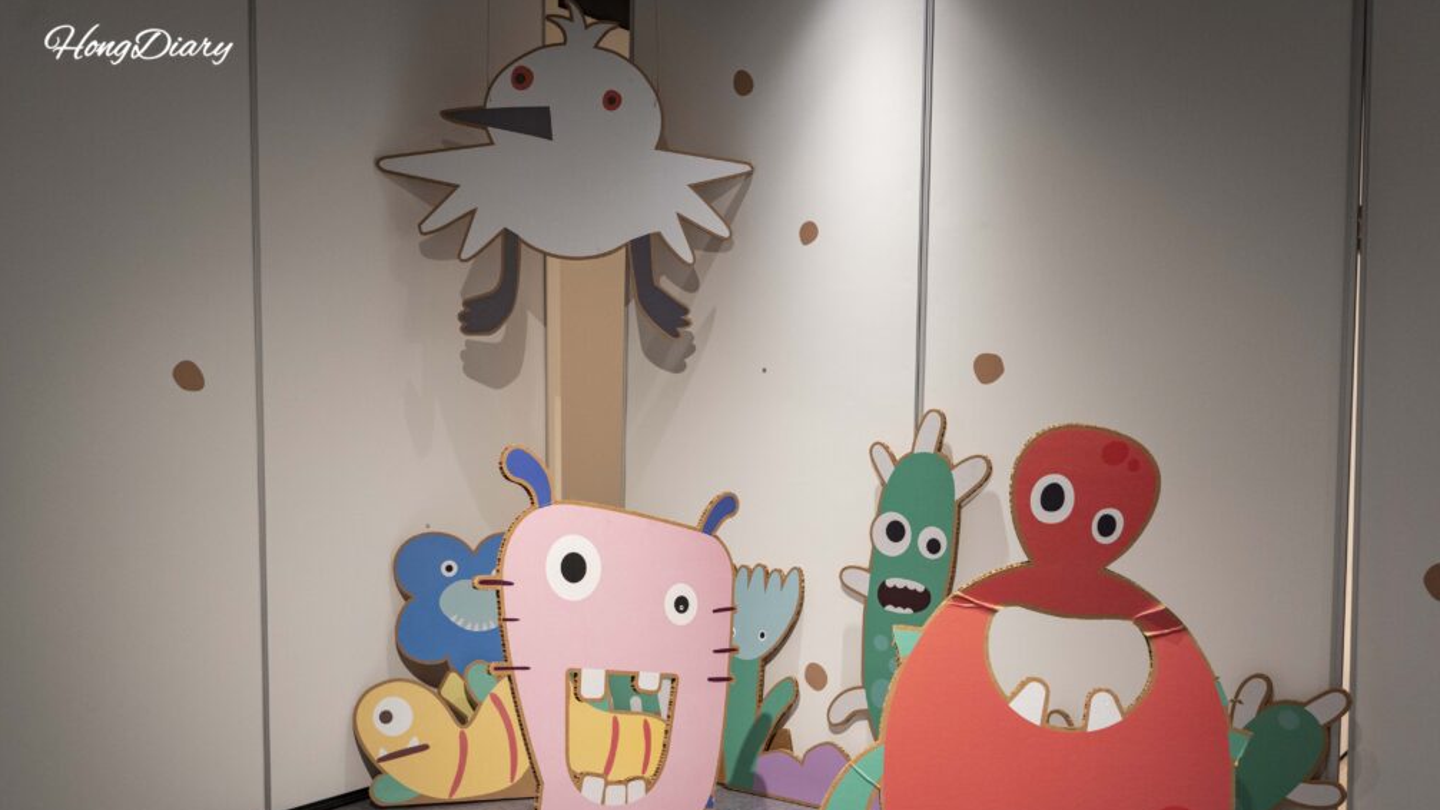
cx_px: 730
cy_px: 484
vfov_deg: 36.6
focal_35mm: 32
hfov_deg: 61.0
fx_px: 1222
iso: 1250
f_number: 4.5
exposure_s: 1/160
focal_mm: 30
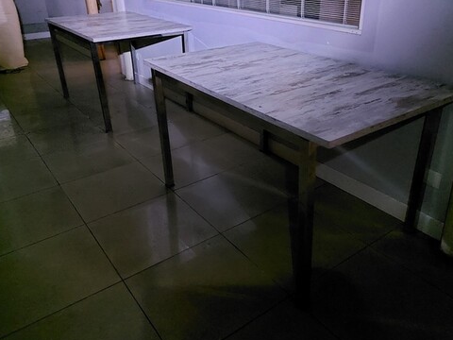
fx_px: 393
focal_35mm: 30
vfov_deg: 46.5
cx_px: 230
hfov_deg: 60.0
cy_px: 135
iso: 2000
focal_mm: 5.23
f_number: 1.8
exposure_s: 1/20
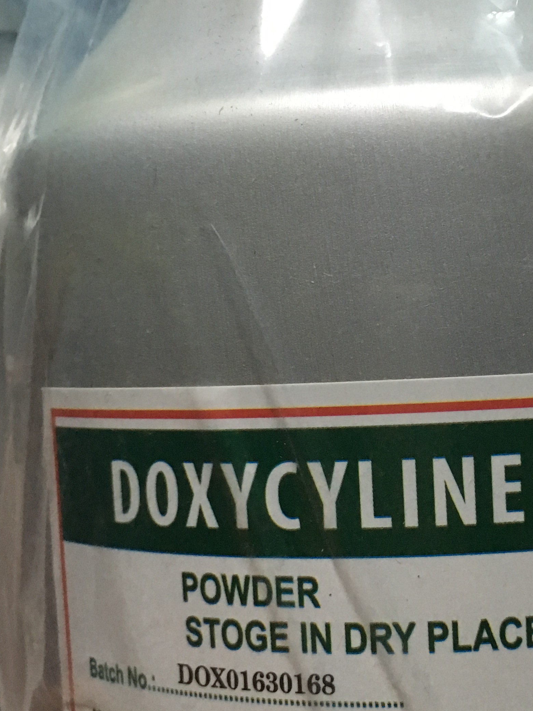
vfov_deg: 34.2
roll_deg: +1.9
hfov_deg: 25.8
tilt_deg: -4.3
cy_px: 436
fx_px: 1150
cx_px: 401
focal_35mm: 56
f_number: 2.2
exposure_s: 1/25
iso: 250
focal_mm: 4.15
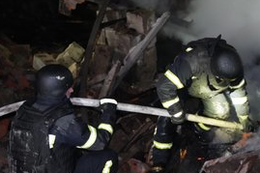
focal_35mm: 61
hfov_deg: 32.5
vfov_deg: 22.1
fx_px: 440
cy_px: 123
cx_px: 181
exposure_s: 1/50
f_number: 2.8
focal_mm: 41
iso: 10000
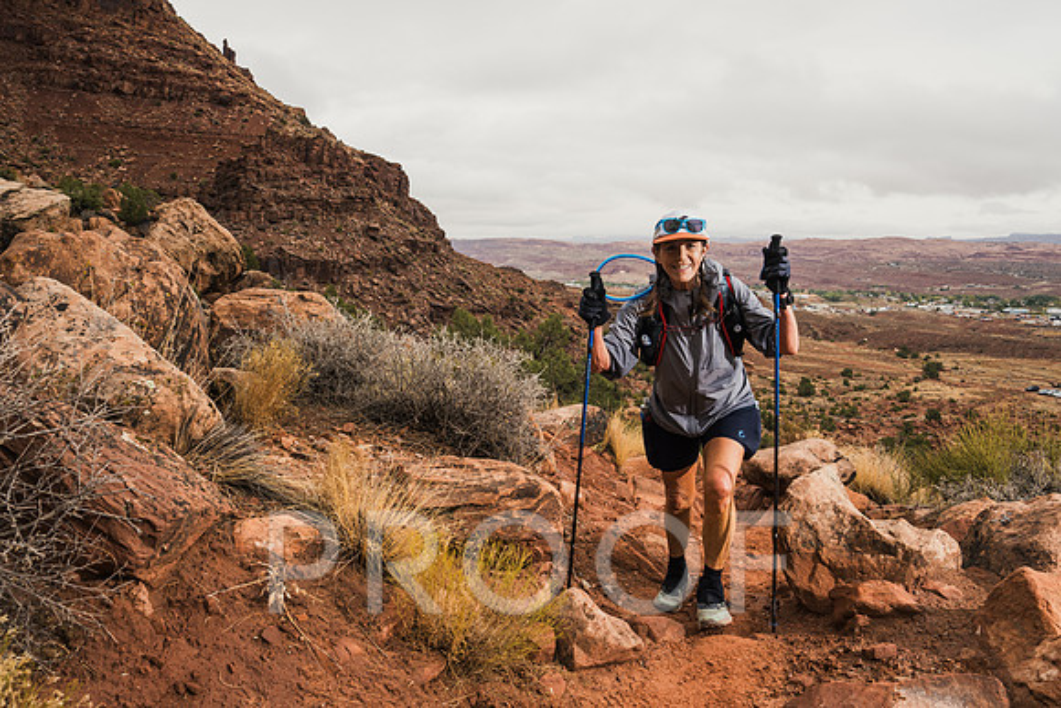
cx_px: 530
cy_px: 354
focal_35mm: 25
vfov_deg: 51.5
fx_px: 733
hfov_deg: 71.8
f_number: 6.3
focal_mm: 24
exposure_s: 1/320
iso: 200
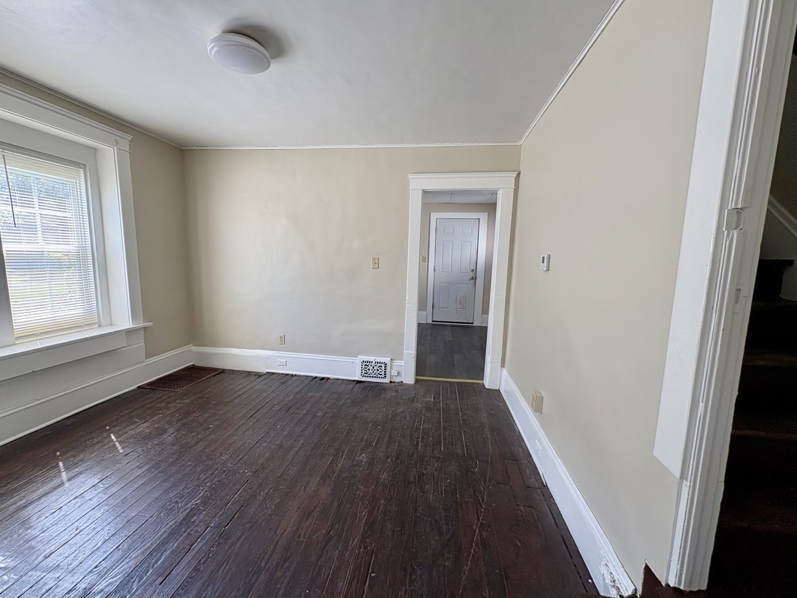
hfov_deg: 102.1
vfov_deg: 85.7
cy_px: 299
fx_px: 322
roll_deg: -1.8
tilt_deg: -7.2
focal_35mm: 14
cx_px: 398
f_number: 2.2
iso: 100
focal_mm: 2.22
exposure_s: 1/99
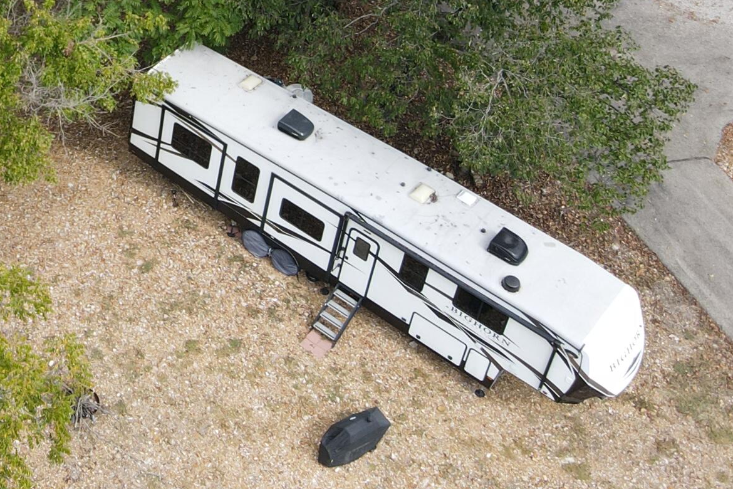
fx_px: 1303
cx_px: -75
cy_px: -102
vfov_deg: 19.9
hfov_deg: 28.5
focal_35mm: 64
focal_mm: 4.5
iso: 100
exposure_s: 1/240
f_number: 2.8
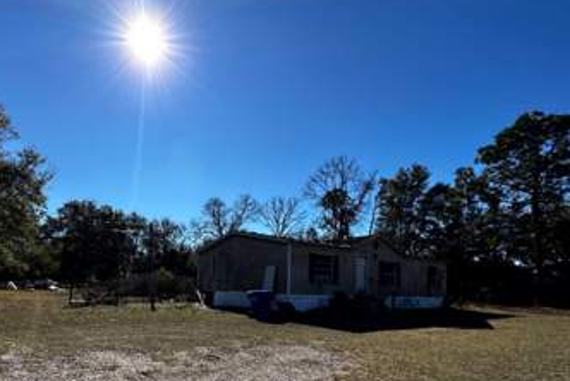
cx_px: 213
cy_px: 272
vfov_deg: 57.4
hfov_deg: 79.6
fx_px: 333
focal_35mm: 21
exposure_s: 1/2618
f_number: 2.2
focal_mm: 2.22
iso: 50
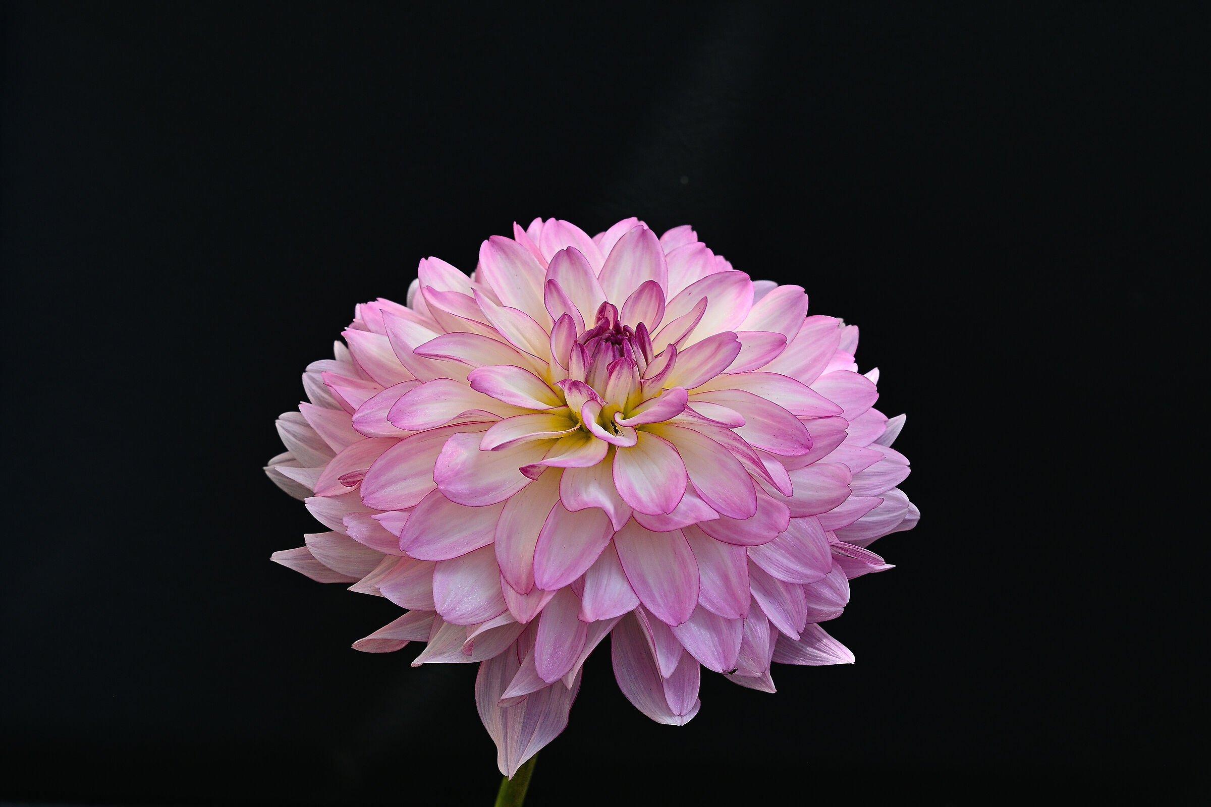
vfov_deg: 5.9
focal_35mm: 232
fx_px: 7804
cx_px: 606
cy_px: 404
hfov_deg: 8.9
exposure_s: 1/400
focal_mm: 155
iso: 400
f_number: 11
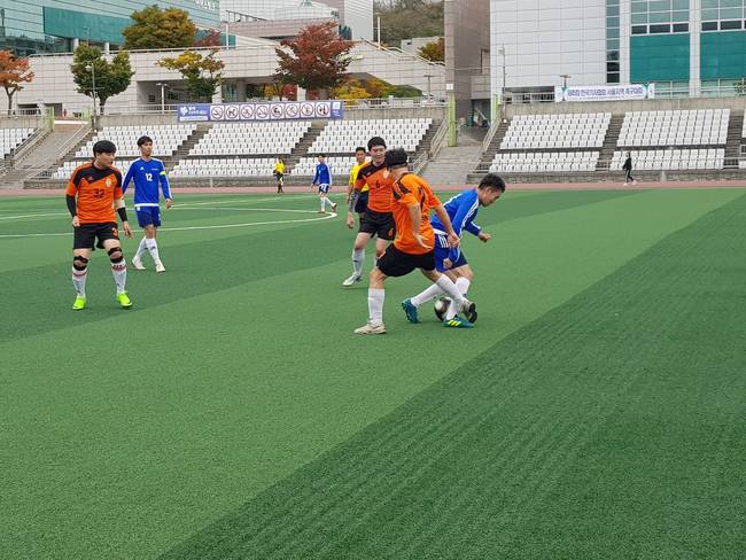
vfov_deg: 53.1
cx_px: 373
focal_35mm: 26
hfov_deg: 67.3
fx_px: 561
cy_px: 280
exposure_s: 1/718
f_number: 1.7
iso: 40
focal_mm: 4.2
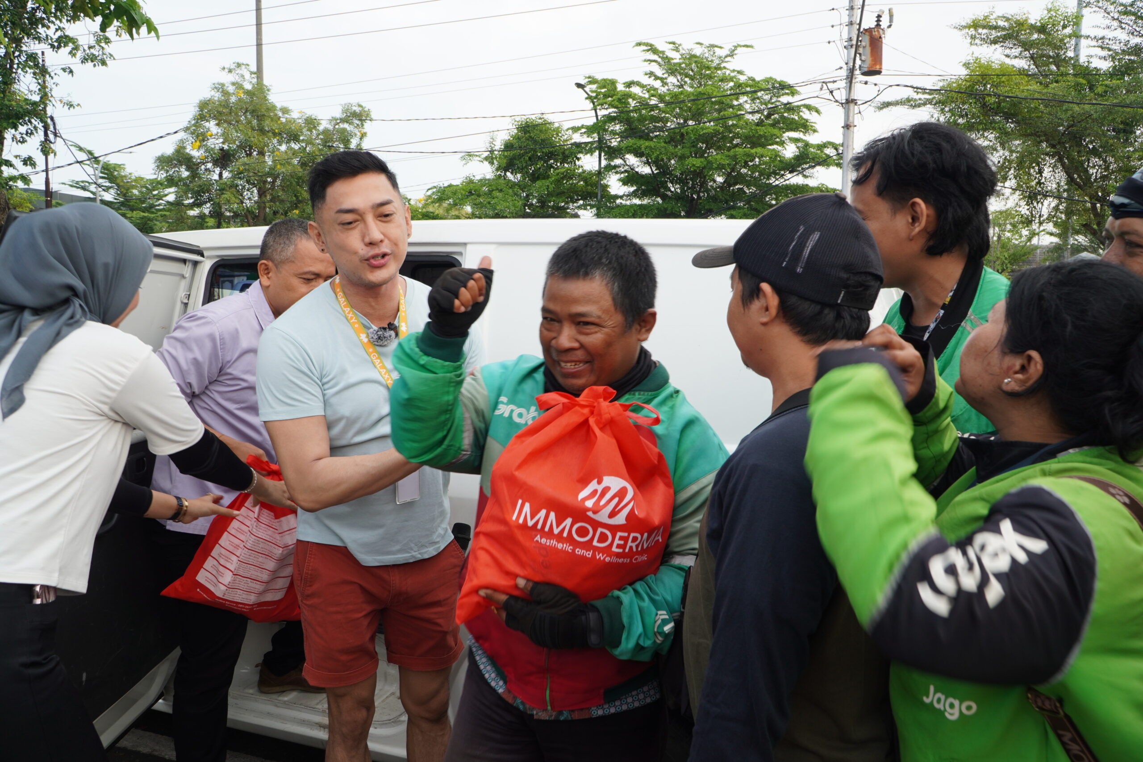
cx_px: 572
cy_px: 381
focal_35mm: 27
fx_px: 857
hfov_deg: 67.4
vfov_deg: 47.9
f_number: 6.3
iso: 100
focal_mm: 18
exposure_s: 1/80
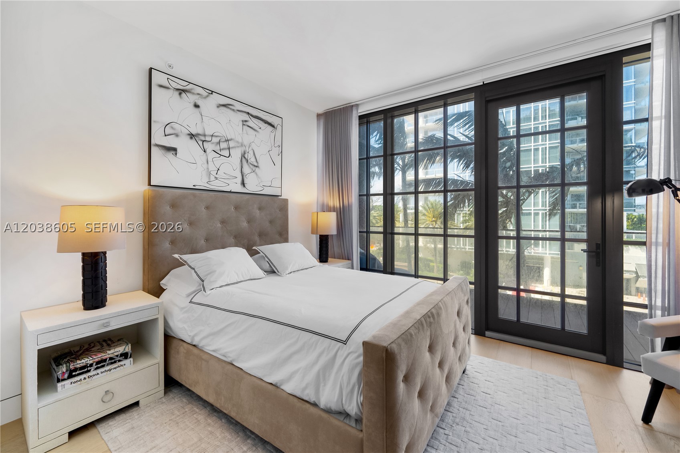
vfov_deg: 81.2
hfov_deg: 104.3
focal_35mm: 14
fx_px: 264
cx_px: 340
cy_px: 226
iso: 200
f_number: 11
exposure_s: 1/1.25
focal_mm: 14
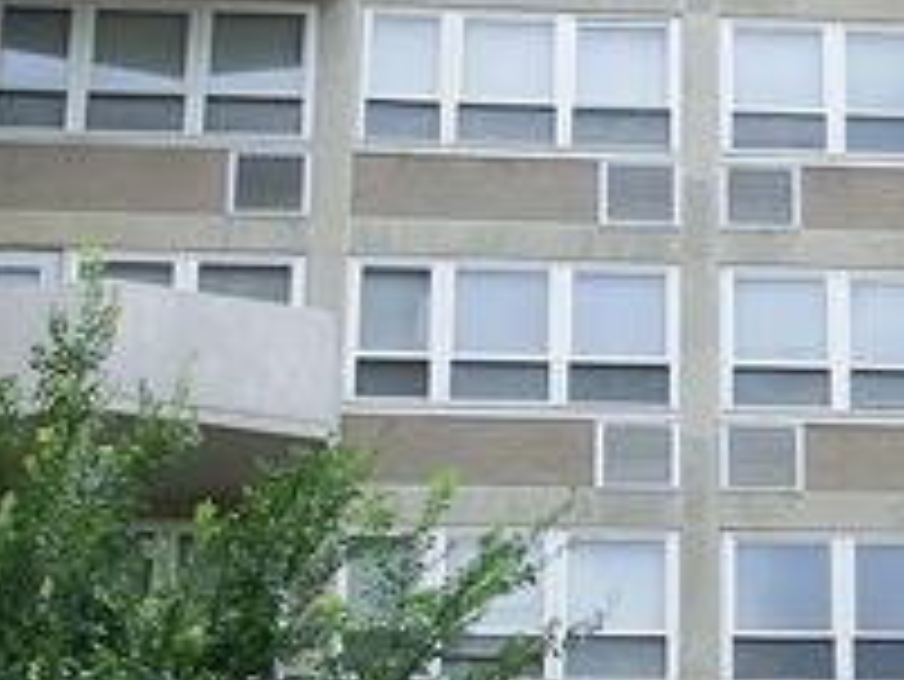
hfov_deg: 15.8
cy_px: 306
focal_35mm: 122
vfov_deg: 12.2
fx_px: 3188
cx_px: 917
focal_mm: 4.24
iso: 100
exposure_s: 1/640
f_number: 3
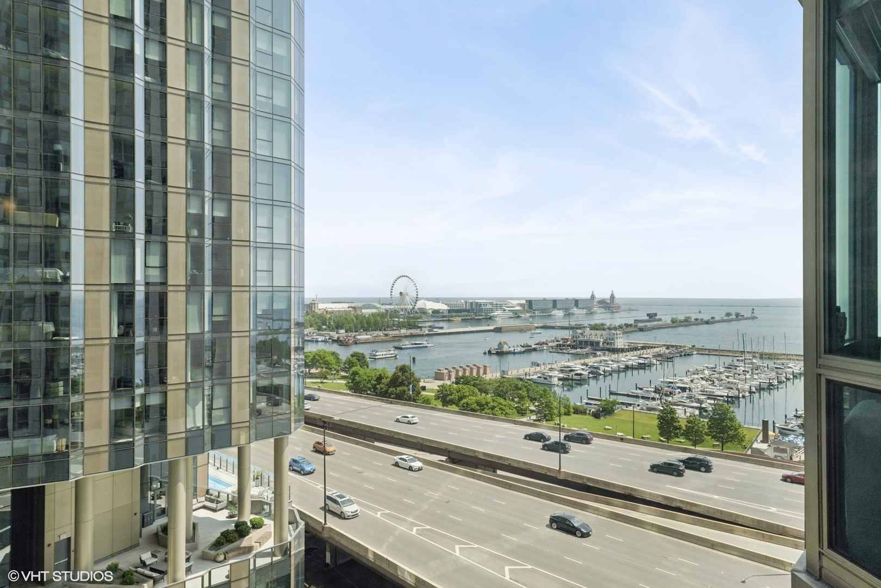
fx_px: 587
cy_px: 294
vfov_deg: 53.1
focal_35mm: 24
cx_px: 440
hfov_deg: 73.7
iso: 200
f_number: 8
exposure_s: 1/1250
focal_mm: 24
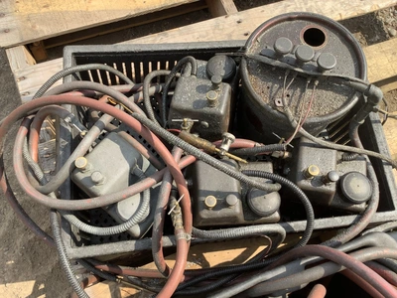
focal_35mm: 31
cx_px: 198
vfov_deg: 45.4
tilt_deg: -69.2
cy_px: 149
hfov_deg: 58.4
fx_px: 356
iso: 25
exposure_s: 1/543
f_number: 2.4
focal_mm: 3.3
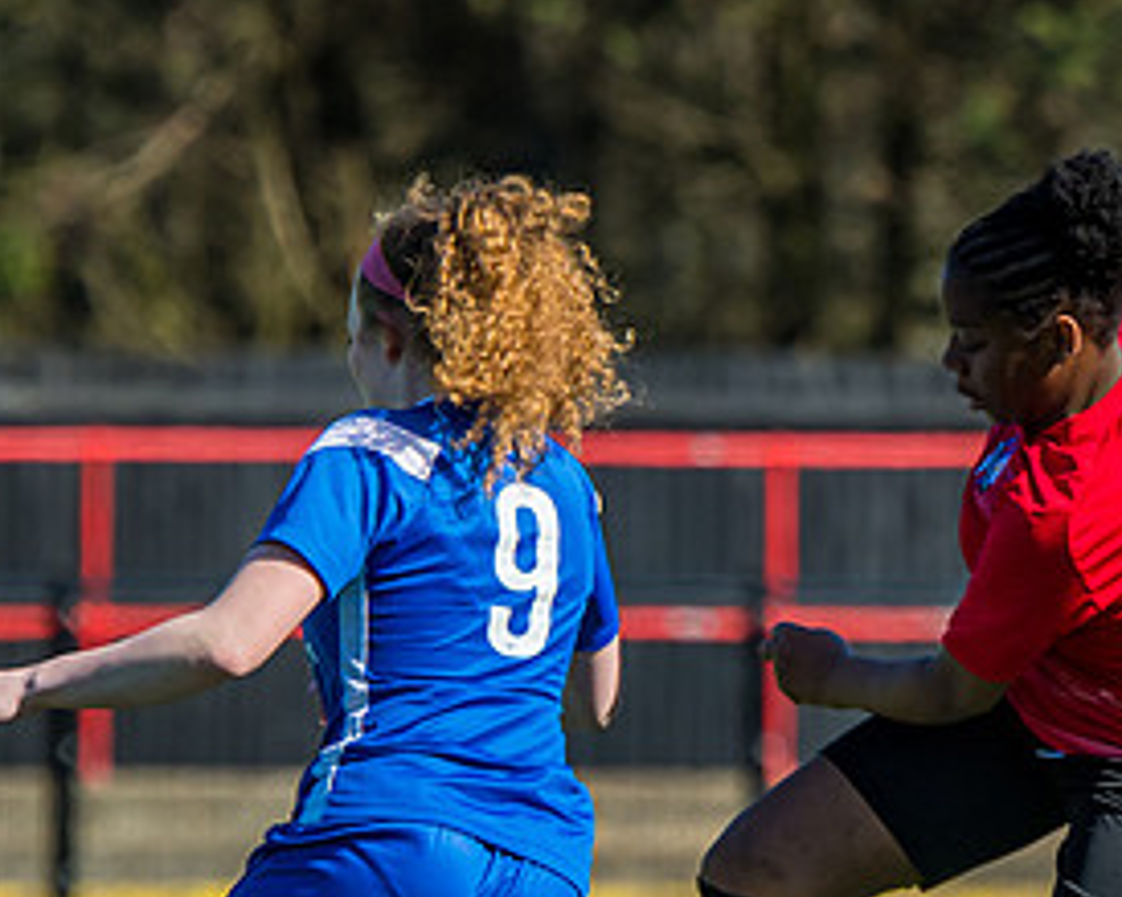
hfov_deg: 2.3
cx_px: 374
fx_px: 28515
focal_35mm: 859
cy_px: 961
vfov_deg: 1.8
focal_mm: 280
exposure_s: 1/2000
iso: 400
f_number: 5
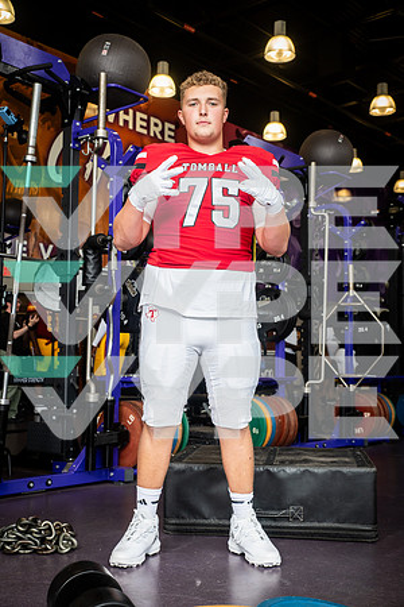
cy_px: 304
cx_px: 202
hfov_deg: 29.2
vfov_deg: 42.7
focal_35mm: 46
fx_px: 774
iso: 500
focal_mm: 46
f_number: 5.6
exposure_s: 1/250
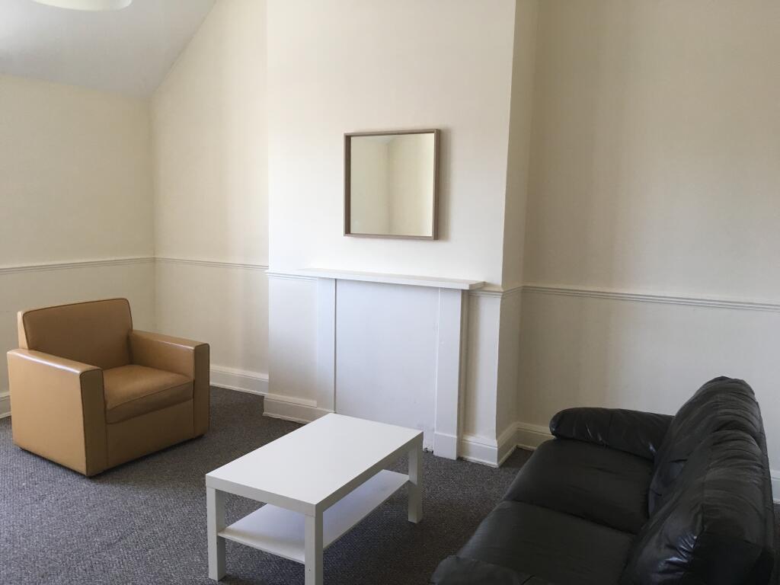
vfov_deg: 48.2
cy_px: 292
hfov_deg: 61.7
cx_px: 390
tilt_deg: -7.9
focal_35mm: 29
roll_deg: -0.9
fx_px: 653
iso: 64
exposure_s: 1/33
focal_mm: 4.15
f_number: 2.2
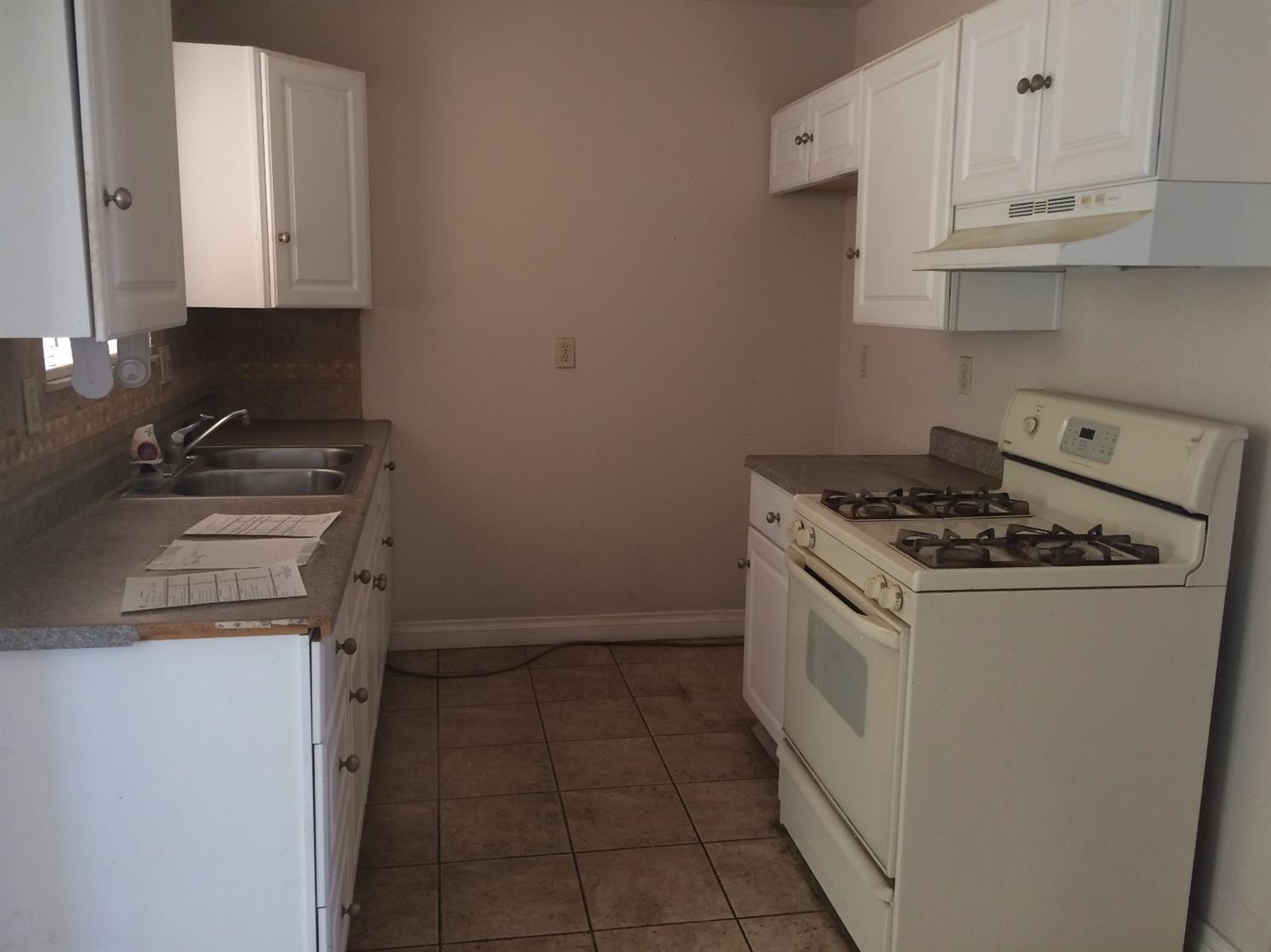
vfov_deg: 48.2
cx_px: 636
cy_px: 476
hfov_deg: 61.7
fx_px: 1064
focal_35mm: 29
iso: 64
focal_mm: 4.15
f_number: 2.2
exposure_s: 1/30
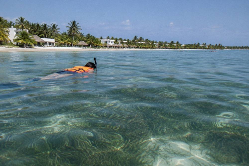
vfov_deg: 33.4
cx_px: 124
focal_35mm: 40
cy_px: 83
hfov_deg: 48.5
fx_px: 277
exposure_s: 1/100
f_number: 11
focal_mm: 40
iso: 200
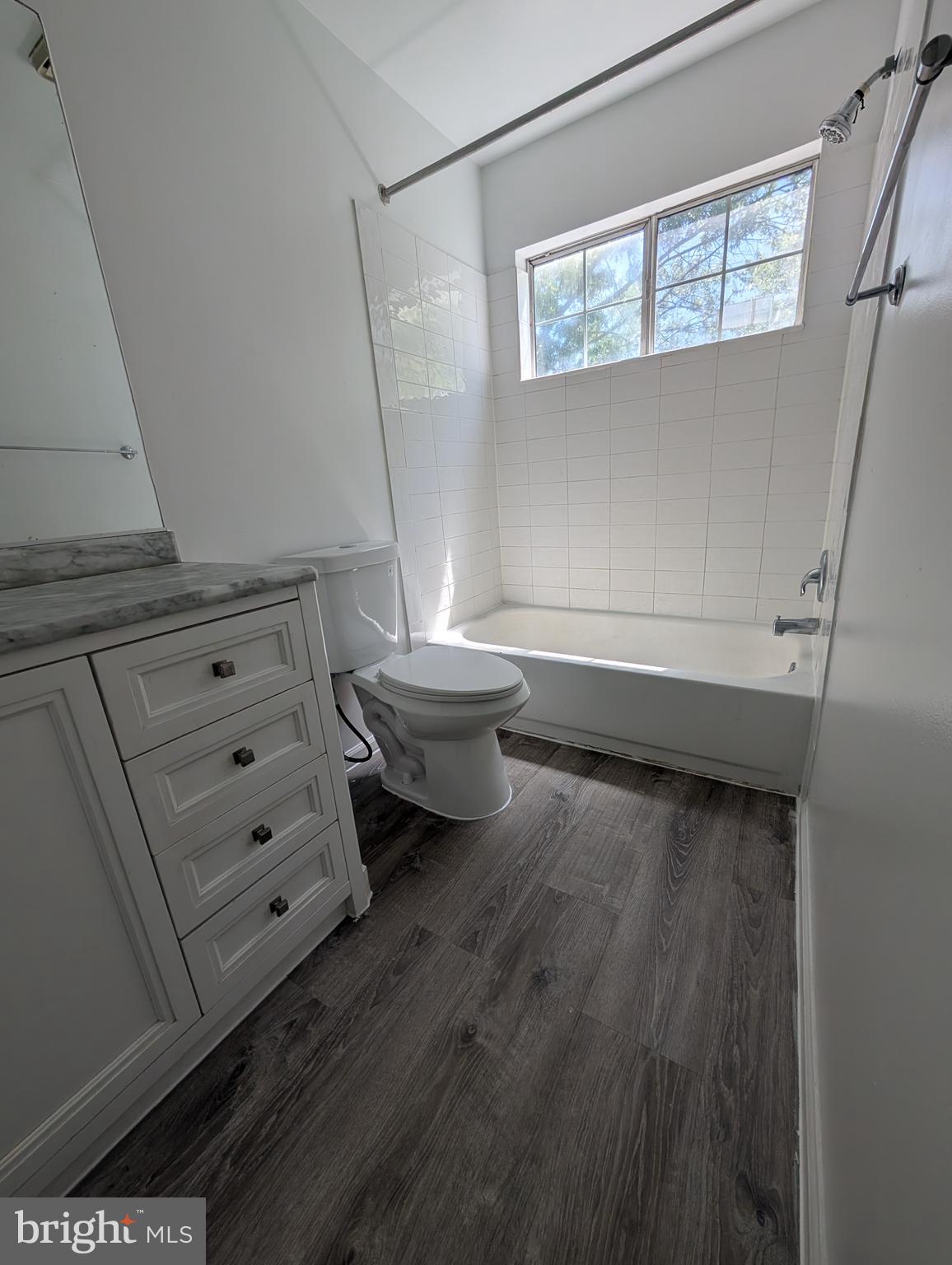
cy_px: 632
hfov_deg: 94.6
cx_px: 476
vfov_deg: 110.5
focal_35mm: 12
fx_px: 439
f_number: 1.7
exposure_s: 1/579
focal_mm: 2.02
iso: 54
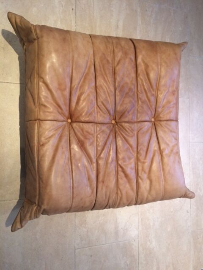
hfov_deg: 48.2
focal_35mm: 29
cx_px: 102
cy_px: 135
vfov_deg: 61.7
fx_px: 227
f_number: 2.2
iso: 160
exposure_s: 1/33
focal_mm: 4.15
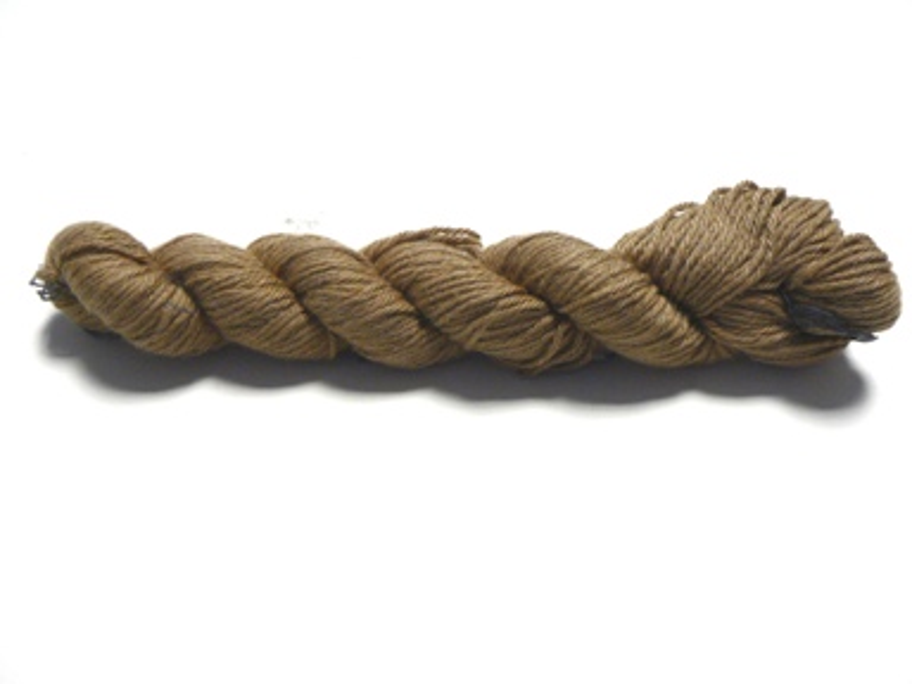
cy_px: 342
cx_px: 456
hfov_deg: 51.4
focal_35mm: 36
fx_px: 948
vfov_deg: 39.7
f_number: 2.8
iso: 150
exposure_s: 1/30
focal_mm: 6
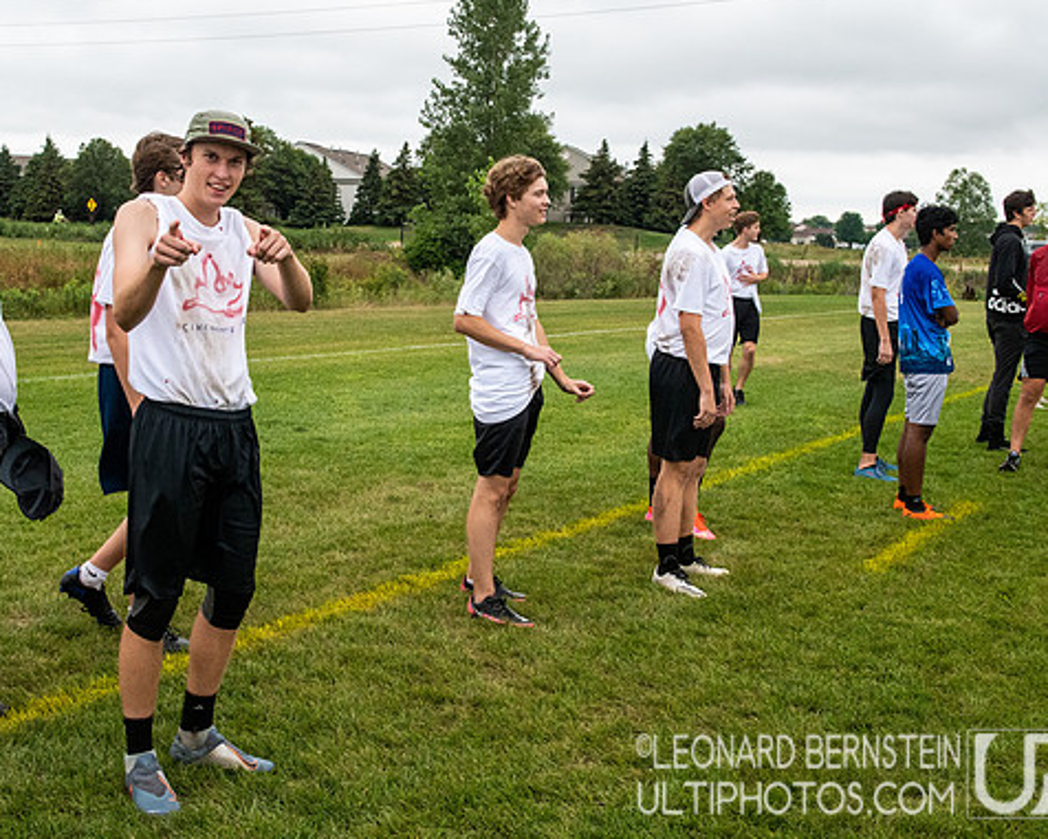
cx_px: 428
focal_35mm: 49
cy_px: 373
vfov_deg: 30.8
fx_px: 1520
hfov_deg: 37.9
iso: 1600
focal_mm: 26
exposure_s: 1/640
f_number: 8
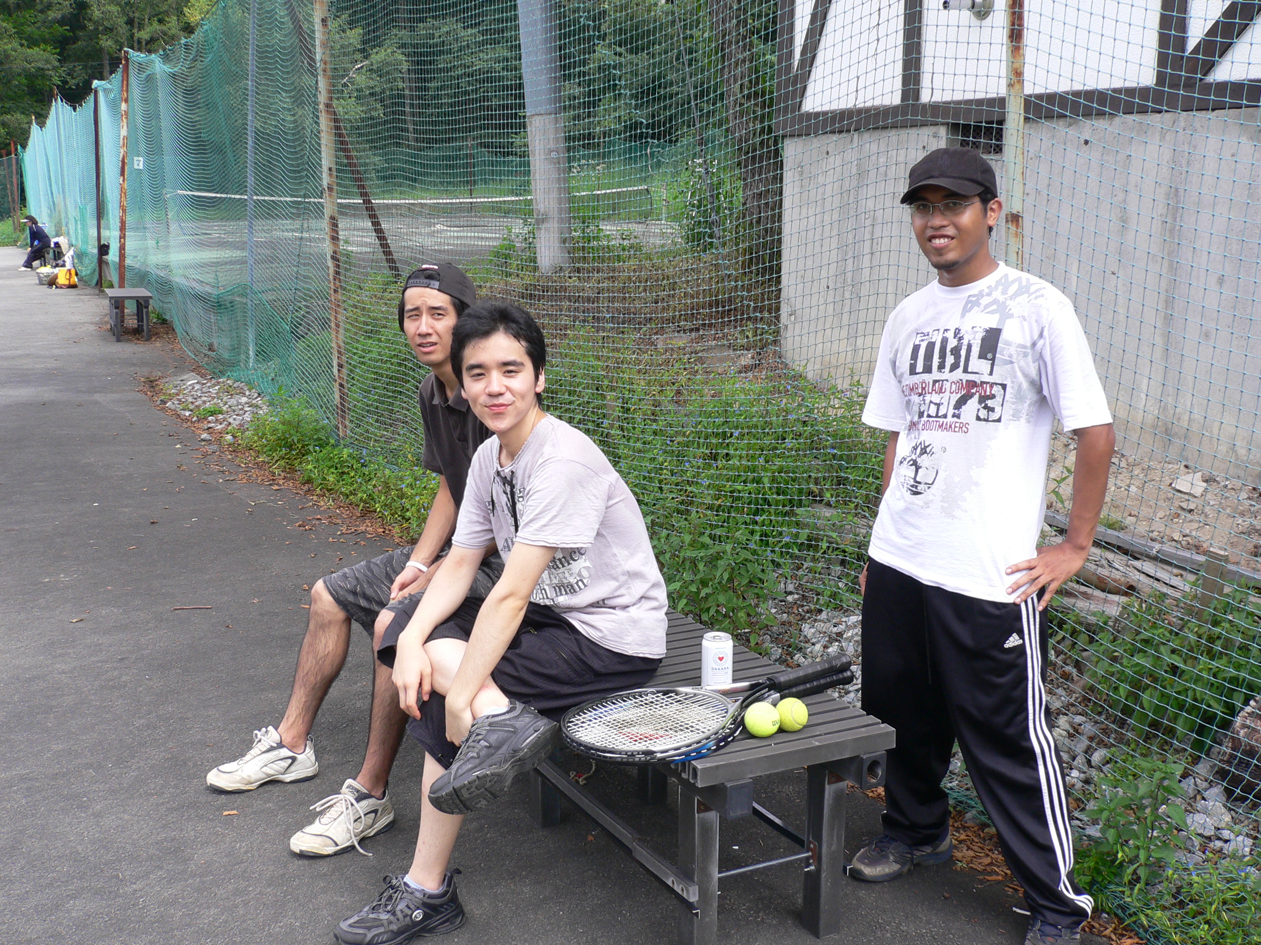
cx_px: 630
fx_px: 1275
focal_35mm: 35
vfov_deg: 40.7
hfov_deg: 52.6
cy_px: 472
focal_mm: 5.8
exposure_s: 1/125
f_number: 5.6
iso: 80
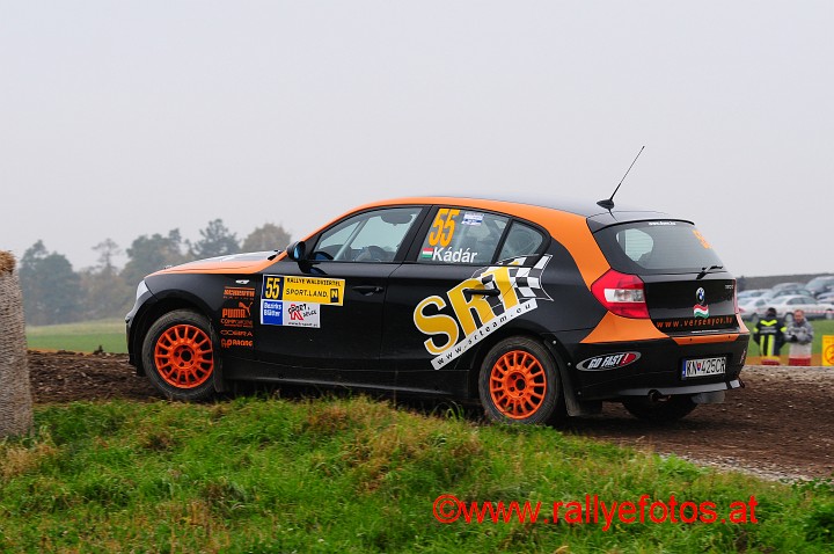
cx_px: 417
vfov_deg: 8.7
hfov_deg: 13.1
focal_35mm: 158
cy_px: 277
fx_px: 3644
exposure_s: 1/320
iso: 500
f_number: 5.6
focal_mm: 105
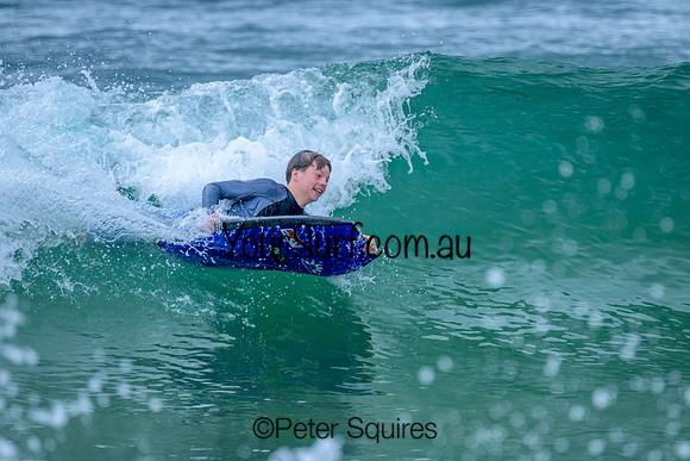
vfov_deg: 1.8
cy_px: 210
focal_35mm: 767
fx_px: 14713
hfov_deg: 2.7
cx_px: 363
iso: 1250
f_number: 8
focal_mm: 560
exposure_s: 1/2000
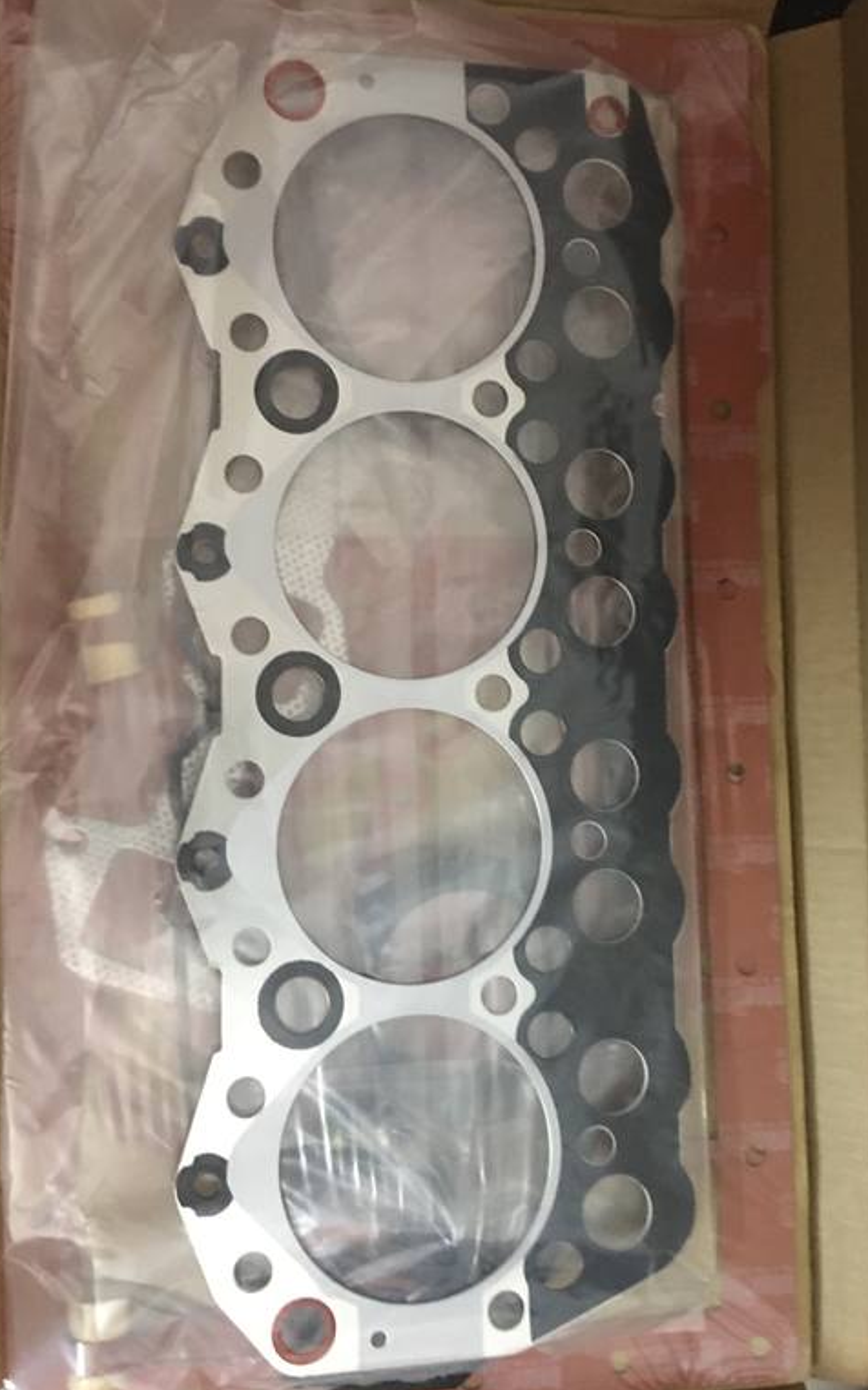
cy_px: 695
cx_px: 381
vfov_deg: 61.2
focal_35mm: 31
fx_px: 1174
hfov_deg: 40.5
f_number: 2.2
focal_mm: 4.15
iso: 125
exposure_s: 1/4
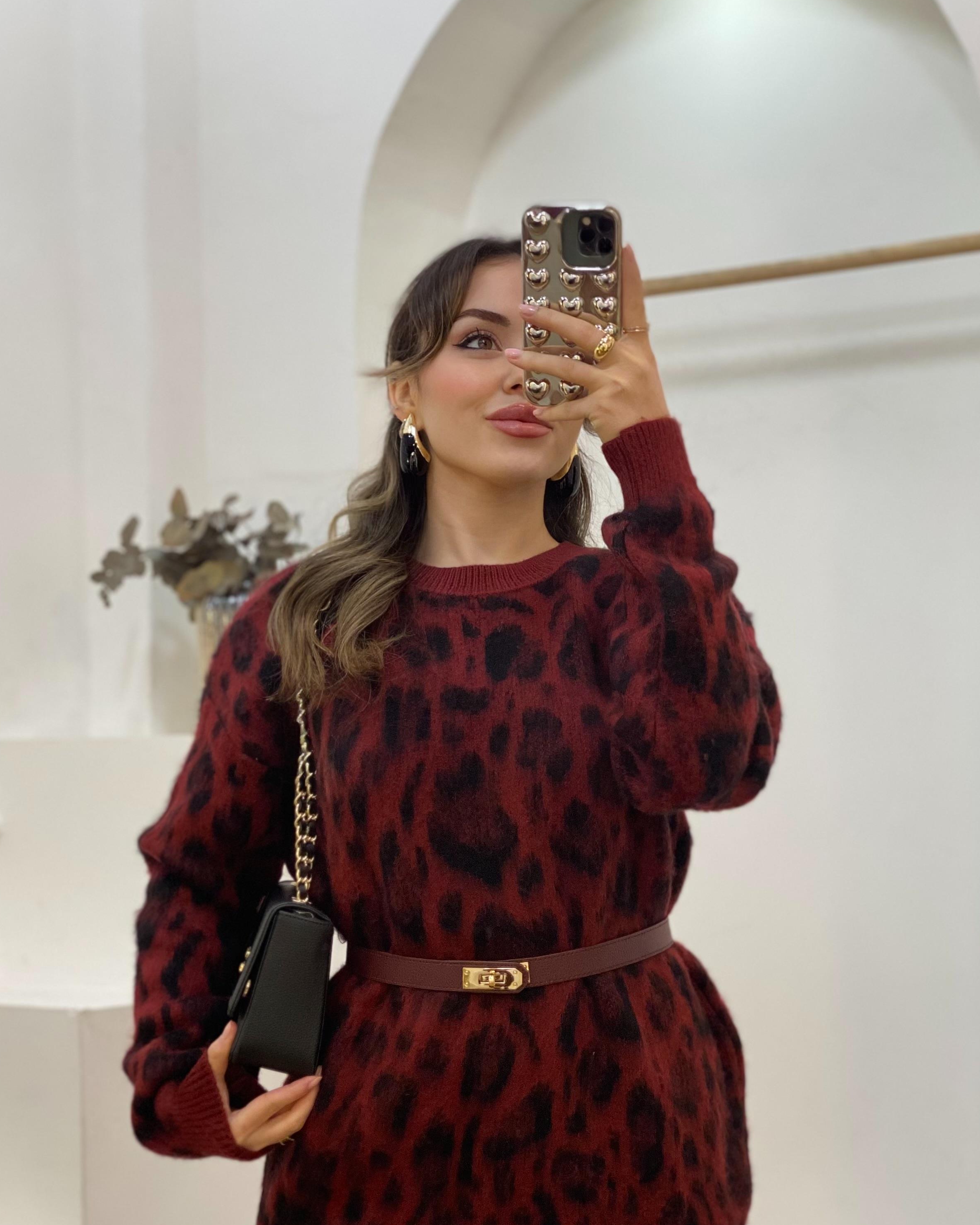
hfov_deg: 22.2
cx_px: 486
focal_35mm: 69
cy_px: 801
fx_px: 2501
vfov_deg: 27.4
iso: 100
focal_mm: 6
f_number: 2
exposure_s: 1/100
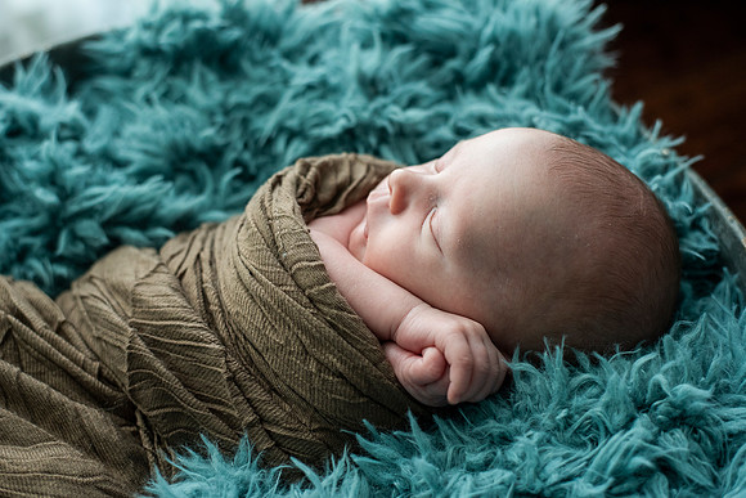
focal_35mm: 50
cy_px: 249
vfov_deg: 27.0
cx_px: 373
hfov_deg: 39.6
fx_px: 1036
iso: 1000
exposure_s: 1/250
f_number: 3.2
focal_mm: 50
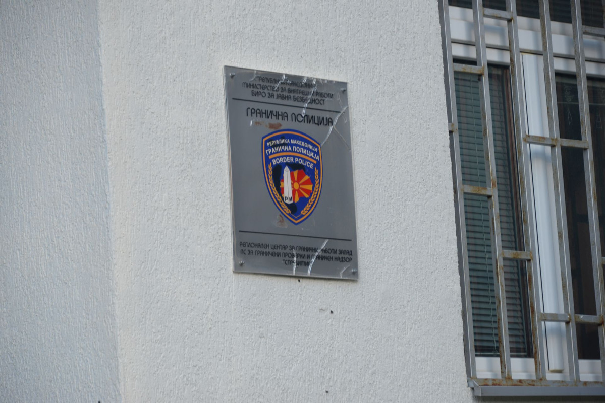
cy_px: 202
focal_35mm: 160
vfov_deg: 8.6
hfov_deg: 12.8
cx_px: 302
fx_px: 2689
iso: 400
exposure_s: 1/160
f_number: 5.6
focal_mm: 160
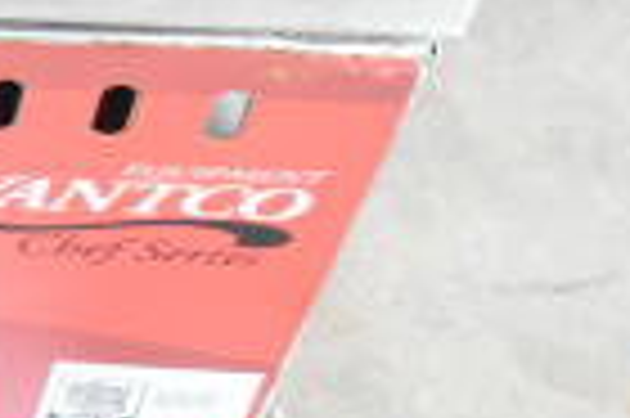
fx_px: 3898
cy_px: 106
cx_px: -522
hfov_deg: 8.8
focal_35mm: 223
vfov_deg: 6.1
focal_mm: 34
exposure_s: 1/160
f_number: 6.3
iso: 1600
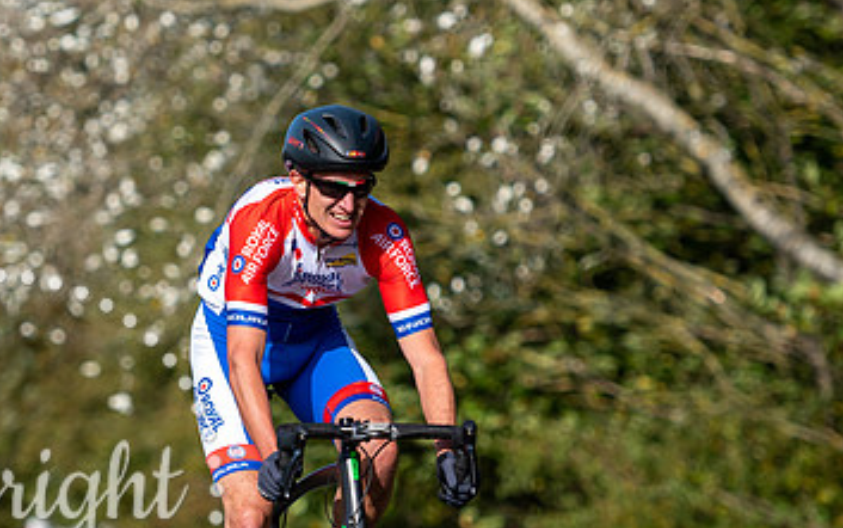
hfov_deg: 7.2
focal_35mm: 291
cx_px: 324
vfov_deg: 4.5
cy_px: 280
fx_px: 6689
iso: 160
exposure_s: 1/3200
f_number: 2.8
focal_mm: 145
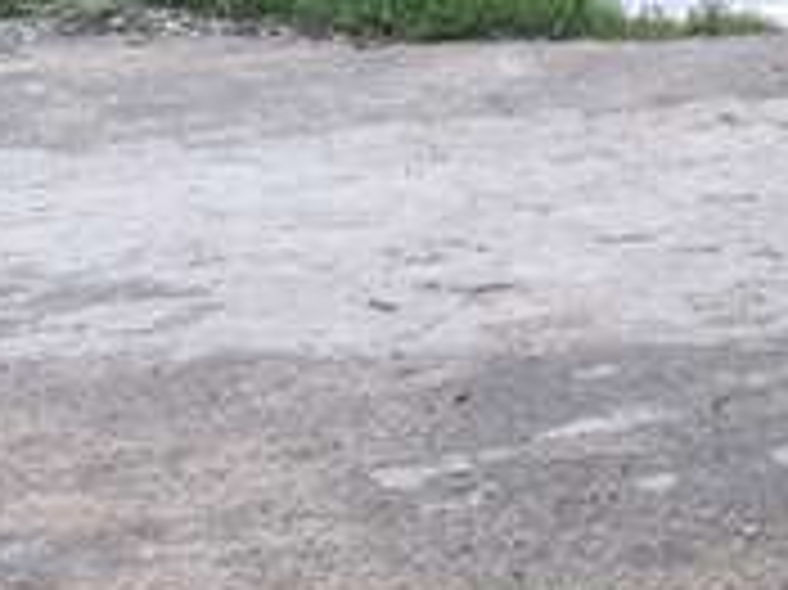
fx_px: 3981
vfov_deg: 8.1
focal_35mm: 175
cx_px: 1918
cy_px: -549
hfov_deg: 9.9
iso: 500
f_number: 8
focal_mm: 31
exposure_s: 1/320
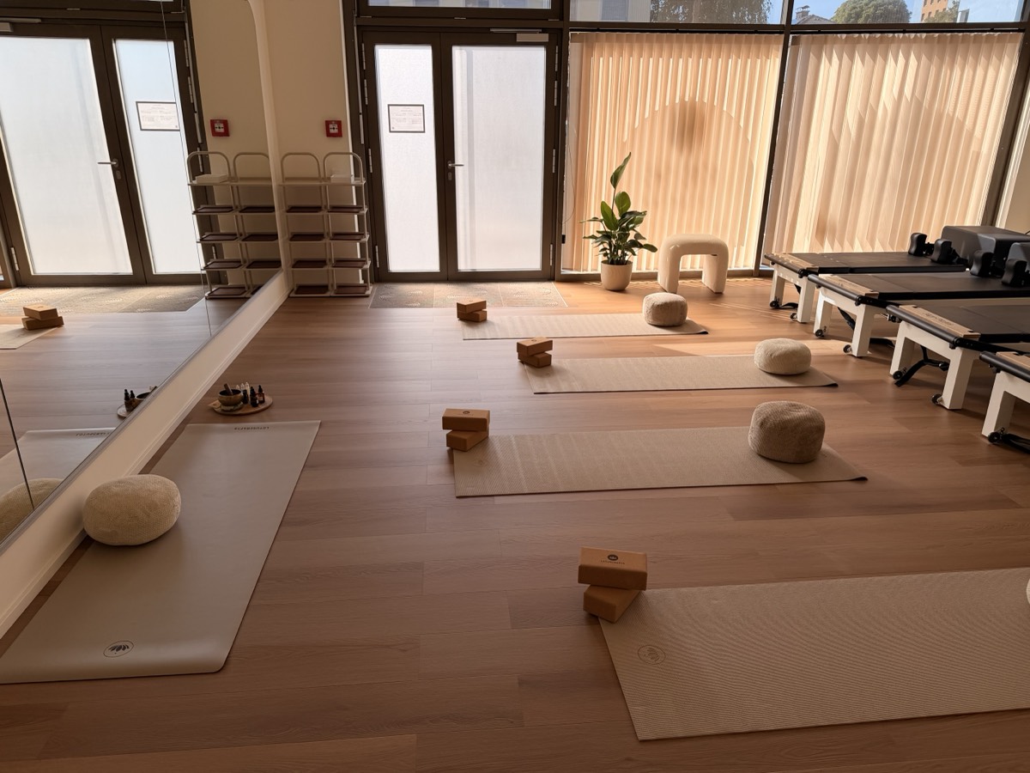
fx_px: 714
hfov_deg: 71.6
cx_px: 515
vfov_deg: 56.8
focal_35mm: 24
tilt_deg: -21.6
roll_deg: -0.1
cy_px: 386
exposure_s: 1/677
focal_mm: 6.76
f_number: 1.78
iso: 80
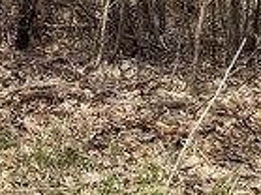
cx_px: -186
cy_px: -131
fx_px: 1130
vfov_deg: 9.5
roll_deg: -0.5
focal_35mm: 150
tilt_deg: -2.6
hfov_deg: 12.2
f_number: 1.8
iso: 32
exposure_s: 1/2268
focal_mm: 4.25
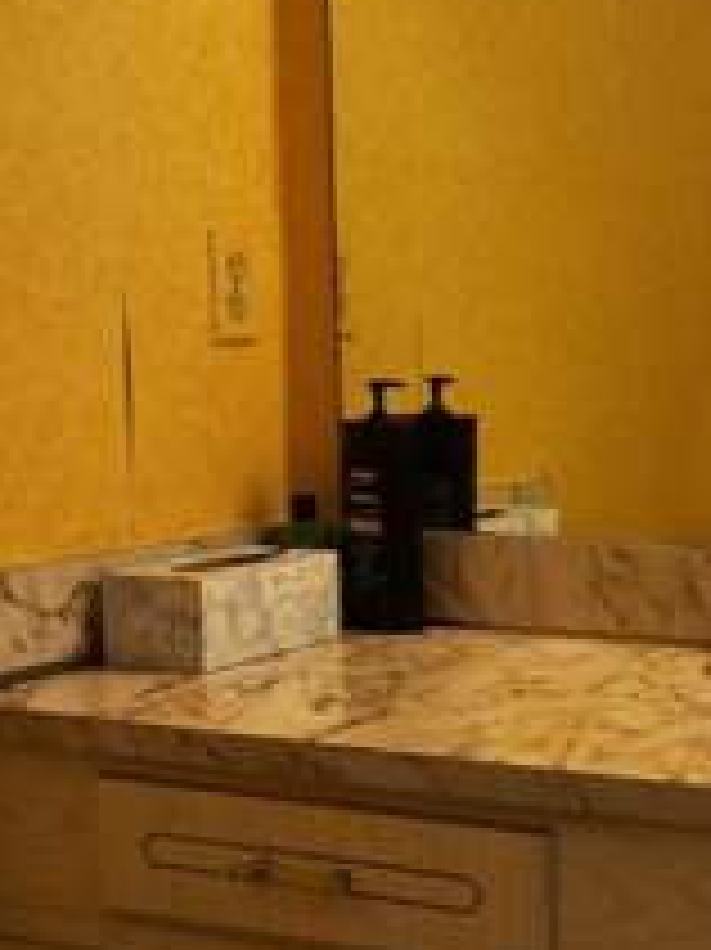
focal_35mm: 79
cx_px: 639
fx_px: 2166
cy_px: 653
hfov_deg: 18.3
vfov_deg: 24.6
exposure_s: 1/60
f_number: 1.6
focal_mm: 5.96
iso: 100
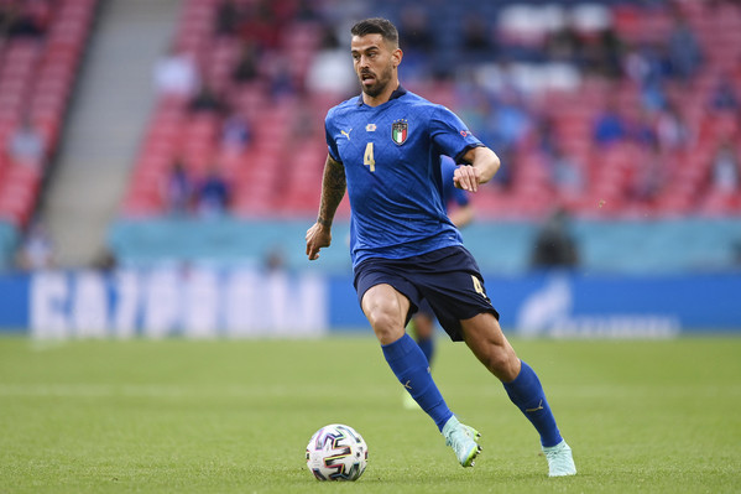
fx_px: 8231
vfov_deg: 3.4
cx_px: 370
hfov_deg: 5.2
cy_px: 247
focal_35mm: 400
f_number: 2.8
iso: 1000
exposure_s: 1/1250
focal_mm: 400
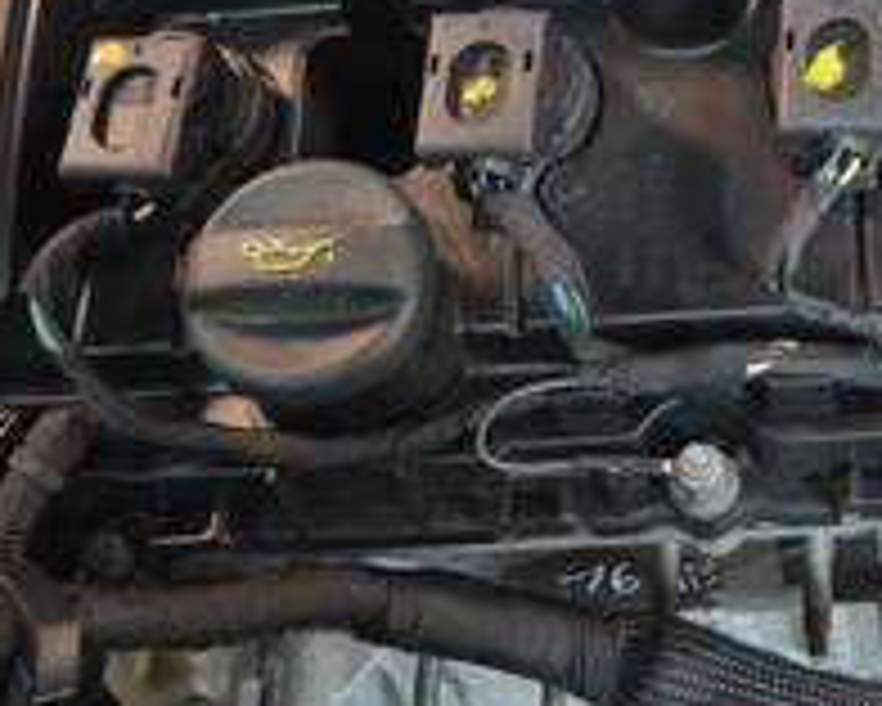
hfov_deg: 27.3
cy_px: -9
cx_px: 783
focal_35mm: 67
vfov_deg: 21.9
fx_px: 1750
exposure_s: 1/60
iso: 640
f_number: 3.5
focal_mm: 14
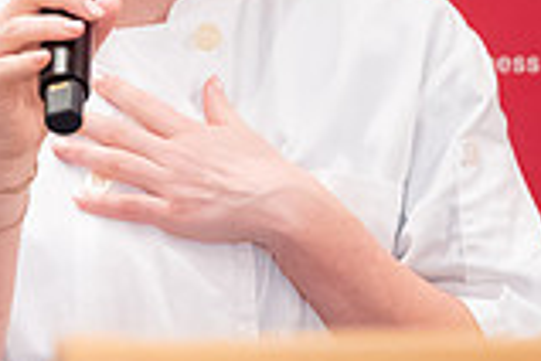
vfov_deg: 2.2
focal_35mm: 637
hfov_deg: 3.2
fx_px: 9572
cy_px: 89
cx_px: -255
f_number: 2.8
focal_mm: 175
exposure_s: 1/125
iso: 8000
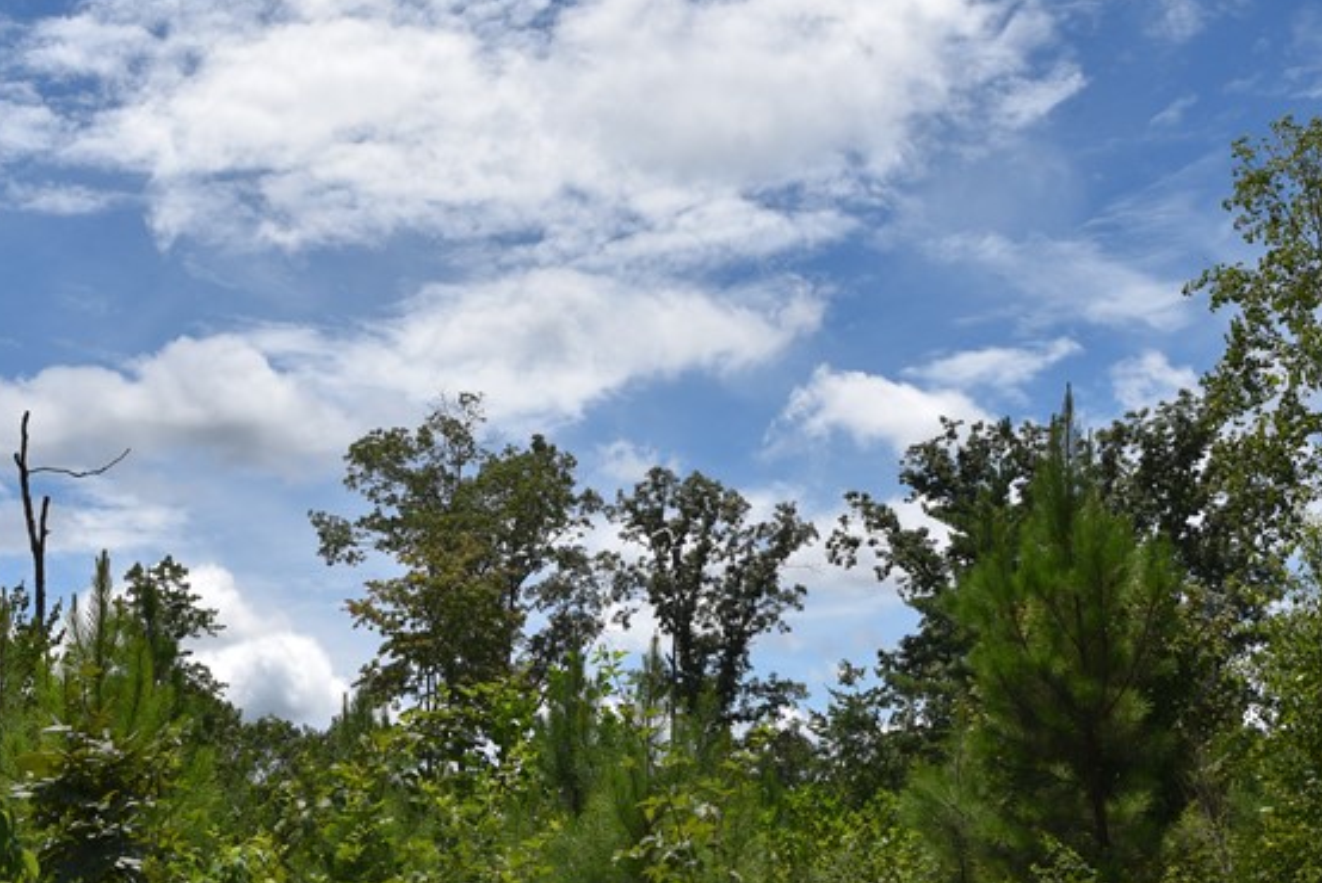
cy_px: 547
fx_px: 1727
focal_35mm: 47
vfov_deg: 28.6
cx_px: 421
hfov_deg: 41.3
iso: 200
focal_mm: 24
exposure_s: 1/500
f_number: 11
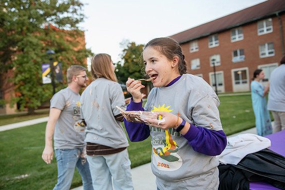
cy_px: 96
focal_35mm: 35
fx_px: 277
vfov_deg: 37.9
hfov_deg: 54.4
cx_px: 141
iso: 800
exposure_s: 1/320
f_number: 3.2
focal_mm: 34
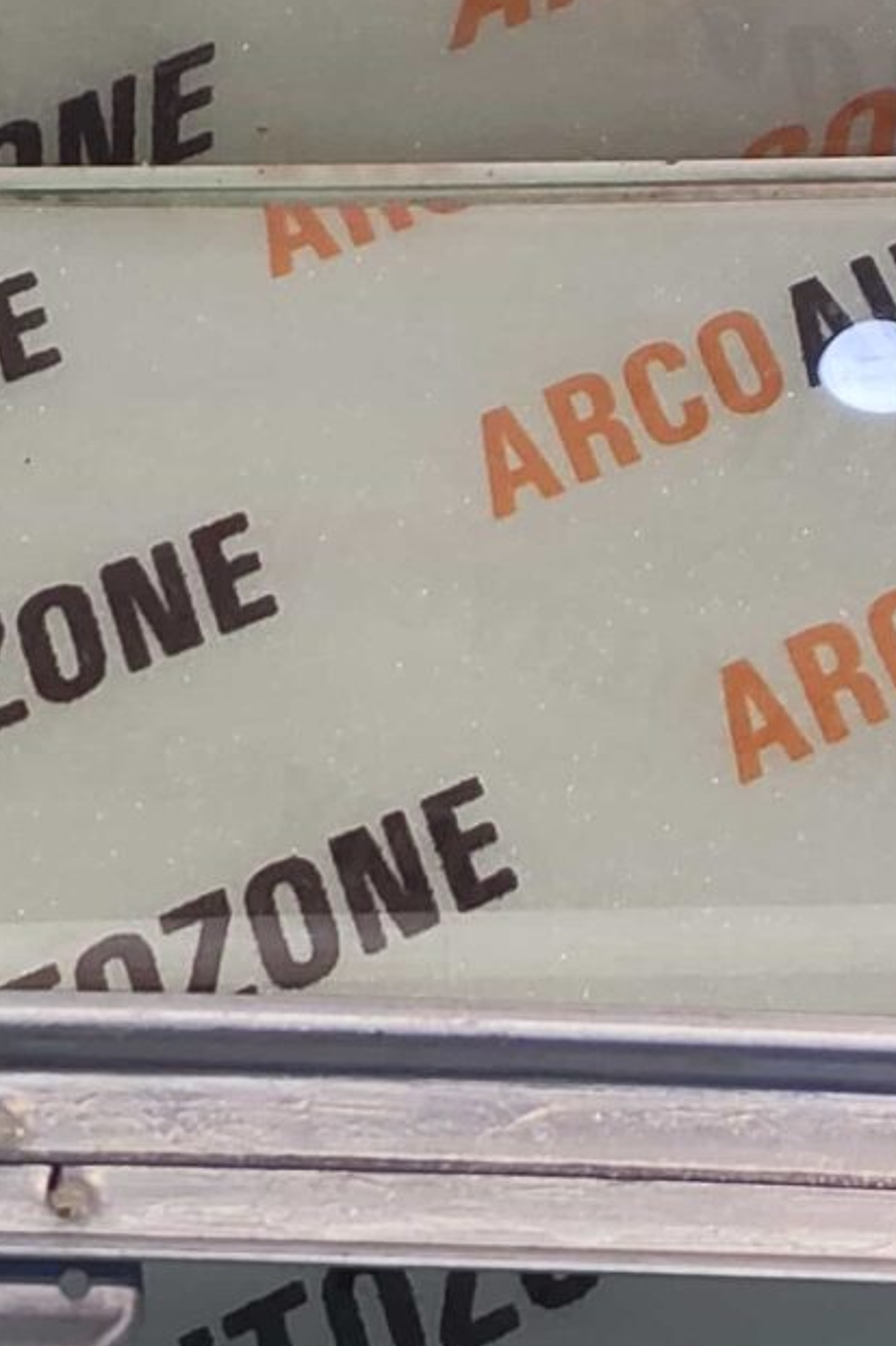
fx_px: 2727
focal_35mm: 73
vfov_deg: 26.9
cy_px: 1166
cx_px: -323
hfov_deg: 17.3
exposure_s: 1/50
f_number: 1.79
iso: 129
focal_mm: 4.74
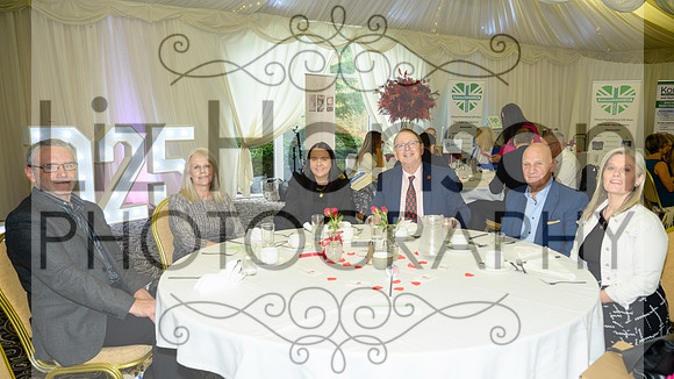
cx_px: 370
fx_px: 519
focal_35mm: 29
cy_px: 203
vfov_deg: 40.1
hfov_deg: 65.9
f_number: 4
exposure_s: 1/160
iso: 1250
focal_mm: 24
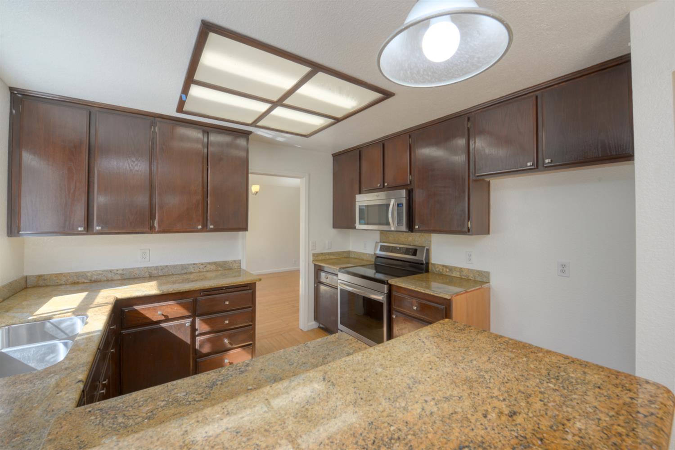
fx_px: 262
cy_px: 225
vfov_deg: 81.2
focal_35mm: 14
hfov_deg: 104.3
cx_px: 338
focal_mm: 14
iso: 400
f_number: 10
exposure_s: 1/50
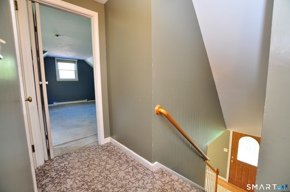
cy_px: 96
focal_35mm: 15
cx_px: 145
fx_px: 121
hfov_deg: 100.5
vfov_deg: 77.2
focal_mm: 10
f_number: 4
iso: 640
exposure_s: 1/30
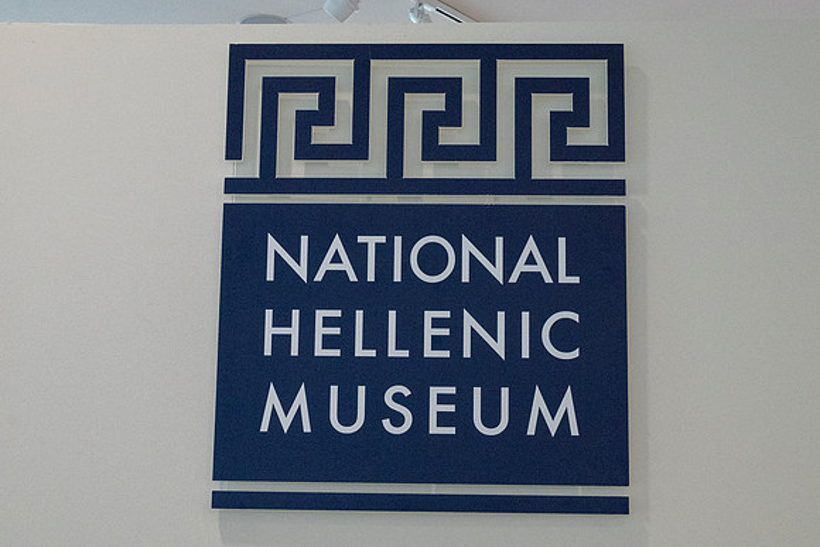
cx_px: 410
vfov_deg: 23.8
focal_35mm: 57
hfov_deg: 35.0
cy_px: 274
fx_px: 1299
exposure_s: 1/80
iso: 3200
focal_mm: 38
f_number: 10
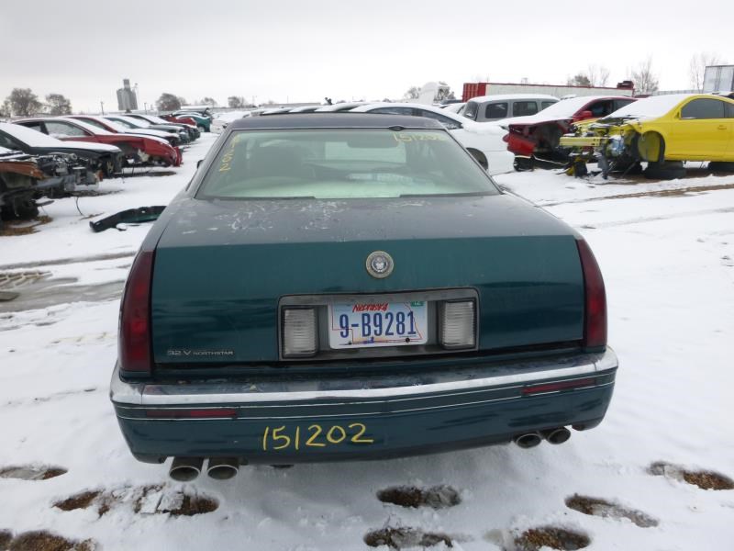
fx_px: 530
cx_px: 367
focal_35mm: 25
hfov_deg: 69.4
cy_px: 276
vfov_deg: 54.9
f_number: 3.9
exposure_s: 1/200
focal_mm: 4.5
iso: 100
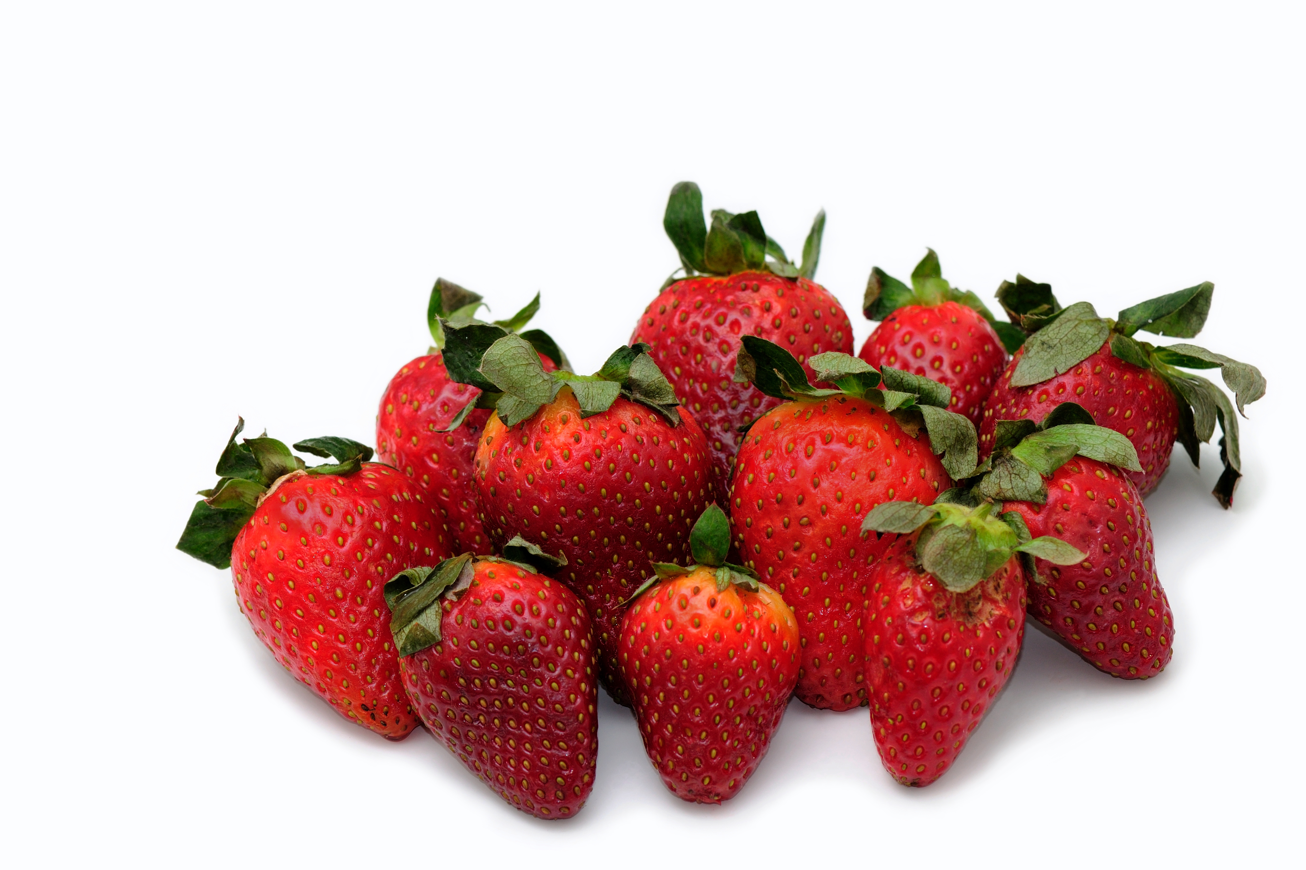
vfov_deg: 8.7
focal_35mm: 158
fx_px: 5712
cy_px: 435
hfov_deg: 13.0
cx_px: 653
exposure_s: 1/125
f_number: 8
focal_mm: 105
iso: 200
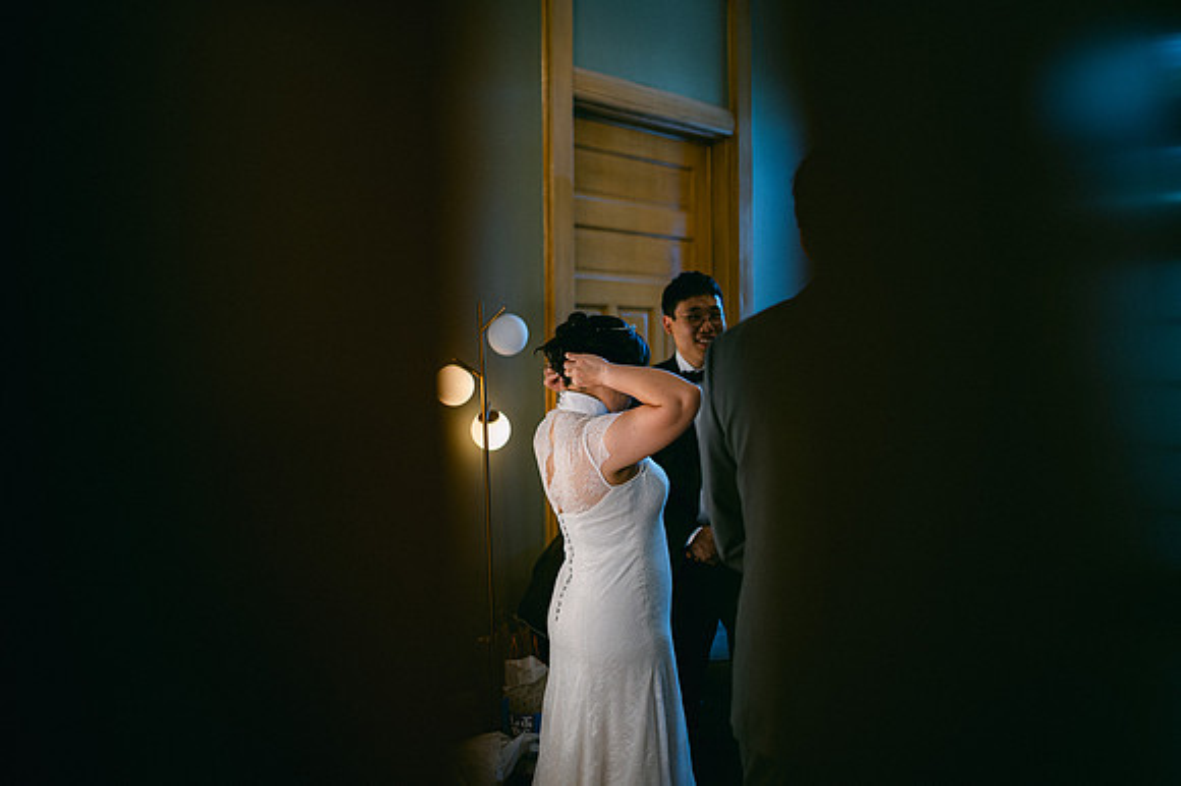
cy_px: 393
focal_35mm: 35
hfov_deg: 54.5
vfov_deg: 37.8
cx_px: 590
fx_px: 1147
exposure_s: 1/125
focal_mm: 35
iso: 560
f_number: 1.4
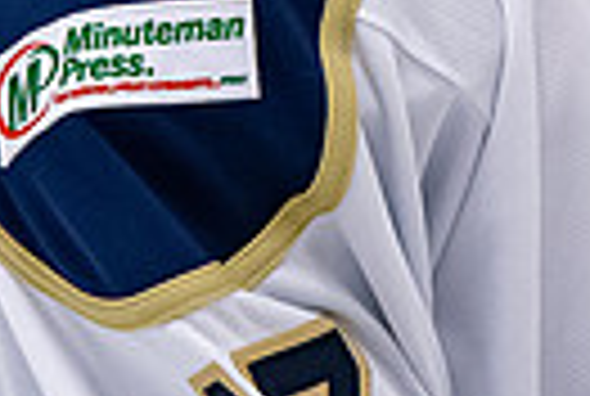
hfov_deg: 1.7
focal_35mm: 1216
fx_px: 19974
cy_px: -518
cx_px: 480
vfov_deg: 1.1
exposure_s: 1/800
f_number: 3.2
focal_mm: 155
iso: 2000
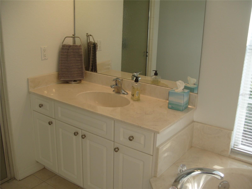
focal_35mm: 35
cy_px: 94
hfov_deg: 52.6
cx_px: 126
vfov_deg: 40.7
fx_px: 255
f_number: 2.8
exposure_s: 1/125
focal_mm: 7.8
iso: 80
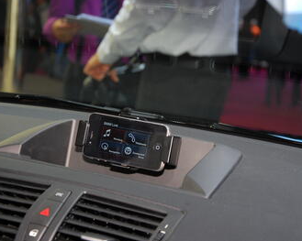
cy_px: 120
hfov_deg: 21.5
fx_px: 795
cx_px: 158
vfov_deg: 17.3
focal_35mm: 89
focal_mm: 52
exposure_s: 1/60
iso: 250
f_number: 5
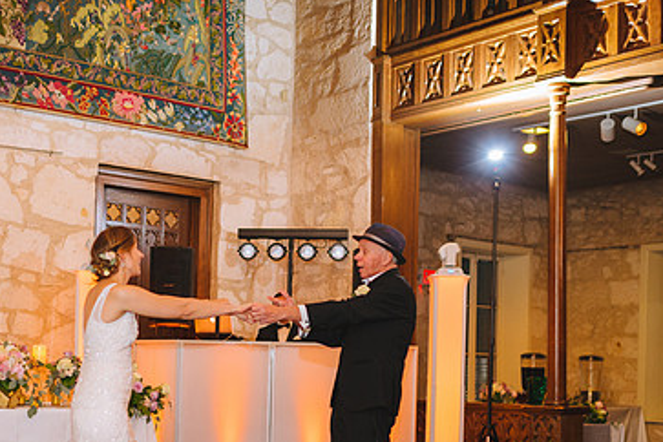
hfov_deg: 35.4
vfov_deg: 23.9
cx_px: 232
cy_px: 341
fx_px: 1031
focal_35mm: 56
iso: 1000
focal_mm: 35
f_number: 2
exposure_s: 1/200
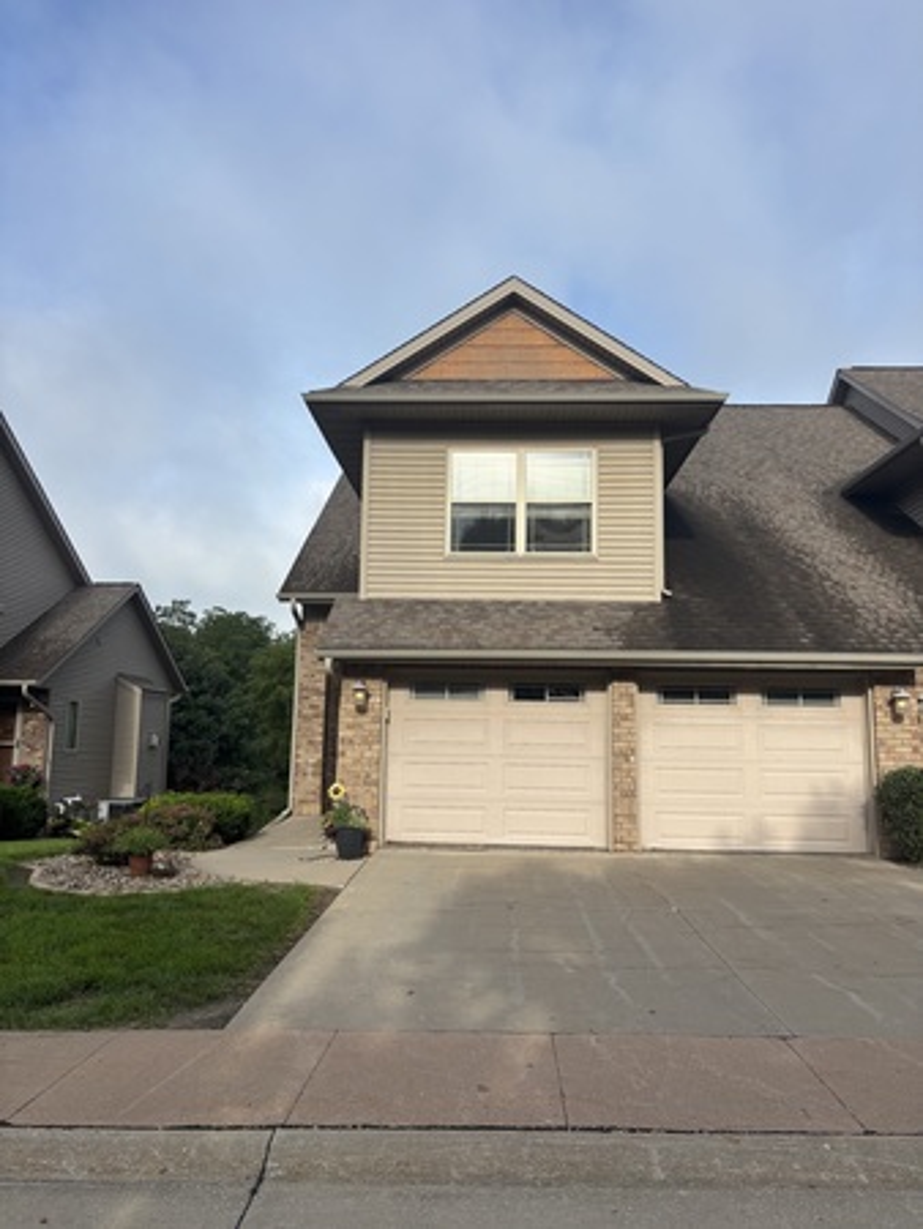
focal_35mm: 26
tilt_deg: +8.7
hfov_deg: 53.1
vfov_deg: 67.3
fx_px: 923
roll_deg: -1.3
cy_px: 614
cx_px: 462
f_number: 1.6
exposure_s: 1/2933
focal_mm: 5.96
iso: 50
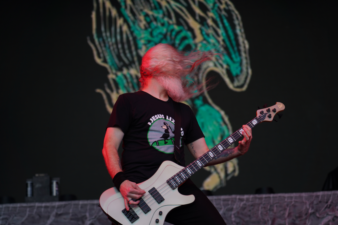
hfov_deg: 19.5
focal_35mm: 105
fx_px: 986
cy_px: 112
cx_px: 169
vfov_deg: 13.0
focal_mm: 105
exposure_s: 1/125
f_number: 4
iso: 100
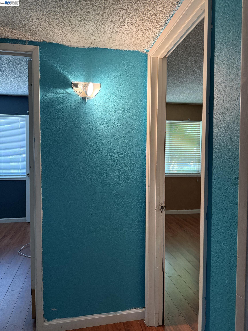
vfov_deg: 71.6
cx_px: 124
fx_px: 229
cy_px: 166
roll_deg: -0.7
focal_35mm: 24
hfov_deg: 56.8
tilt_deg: -2.6
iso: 320
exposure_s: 1/60
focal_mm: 6.76
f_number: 1.78
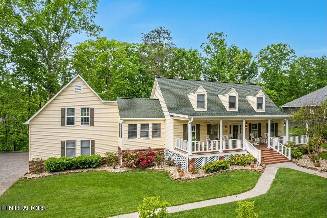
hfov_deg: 78.6
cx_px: 164
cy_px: 109
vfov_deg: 57.2
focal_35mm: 22
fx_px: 200
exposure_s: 1/730
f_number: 2.8
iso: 100
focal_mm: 8.38
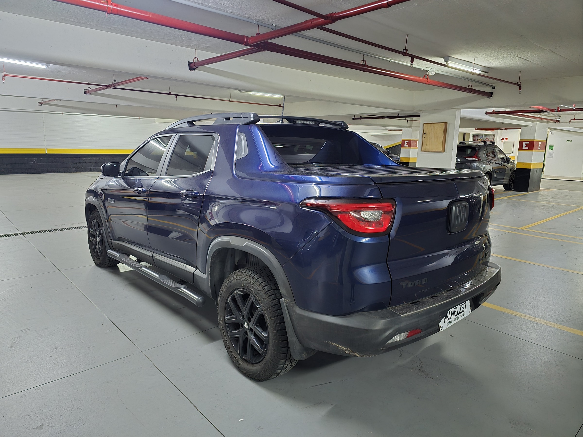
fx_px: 387
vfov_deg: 58.9
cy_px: 218
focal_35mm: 23
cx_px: 292
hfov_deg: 73.9
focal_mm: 6.3
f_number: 1.7
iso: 2000
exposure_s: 1/30
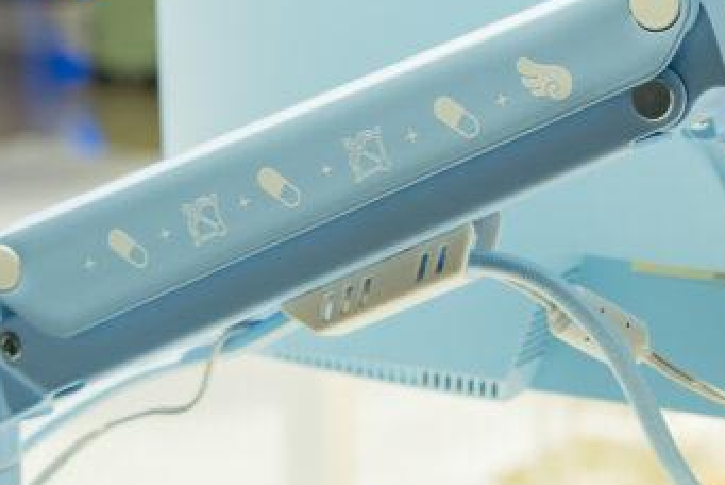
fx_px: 2116
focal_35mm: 105
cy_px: 256
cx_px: 621
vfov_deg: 13.1
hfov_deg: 19.2
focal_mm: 35
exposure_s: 1/60
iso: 400
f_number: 4
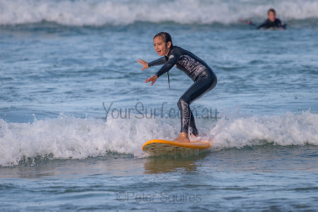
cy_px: 103
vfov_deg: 2.2
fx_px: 5419
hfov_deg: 3.4
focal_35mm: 613
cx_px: 195
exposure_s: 1/2000
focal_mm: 500
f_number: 5.6
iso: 320
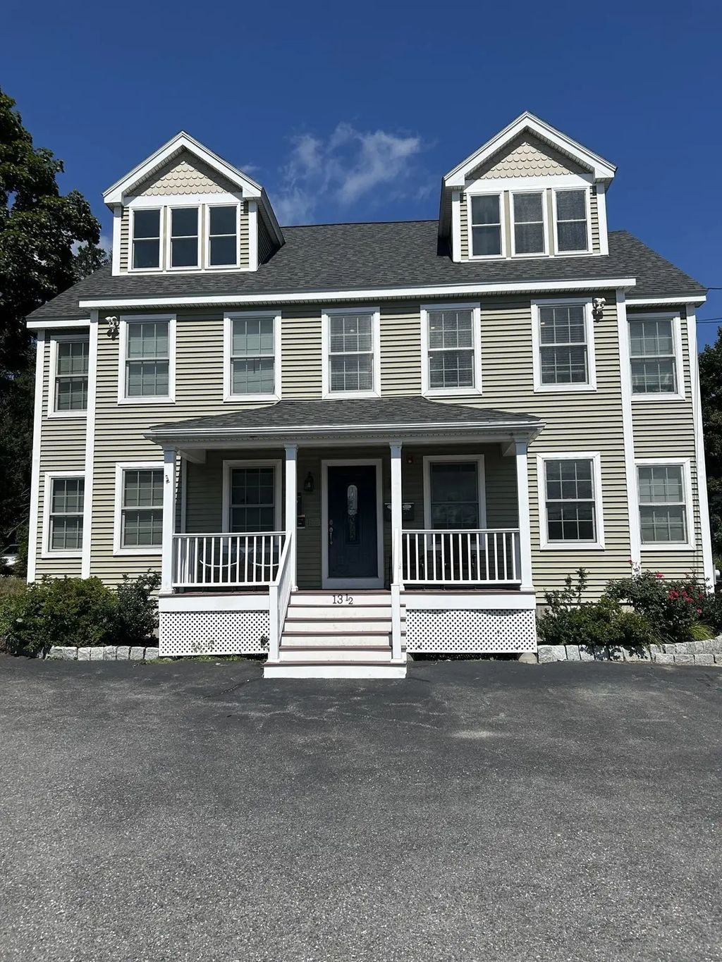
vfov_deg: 67.3
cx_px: 361
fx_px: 723
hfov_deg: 53.1
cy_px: 481
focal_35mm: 26
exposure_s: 1/7463
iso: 50
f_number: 1.5
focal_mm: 5.7
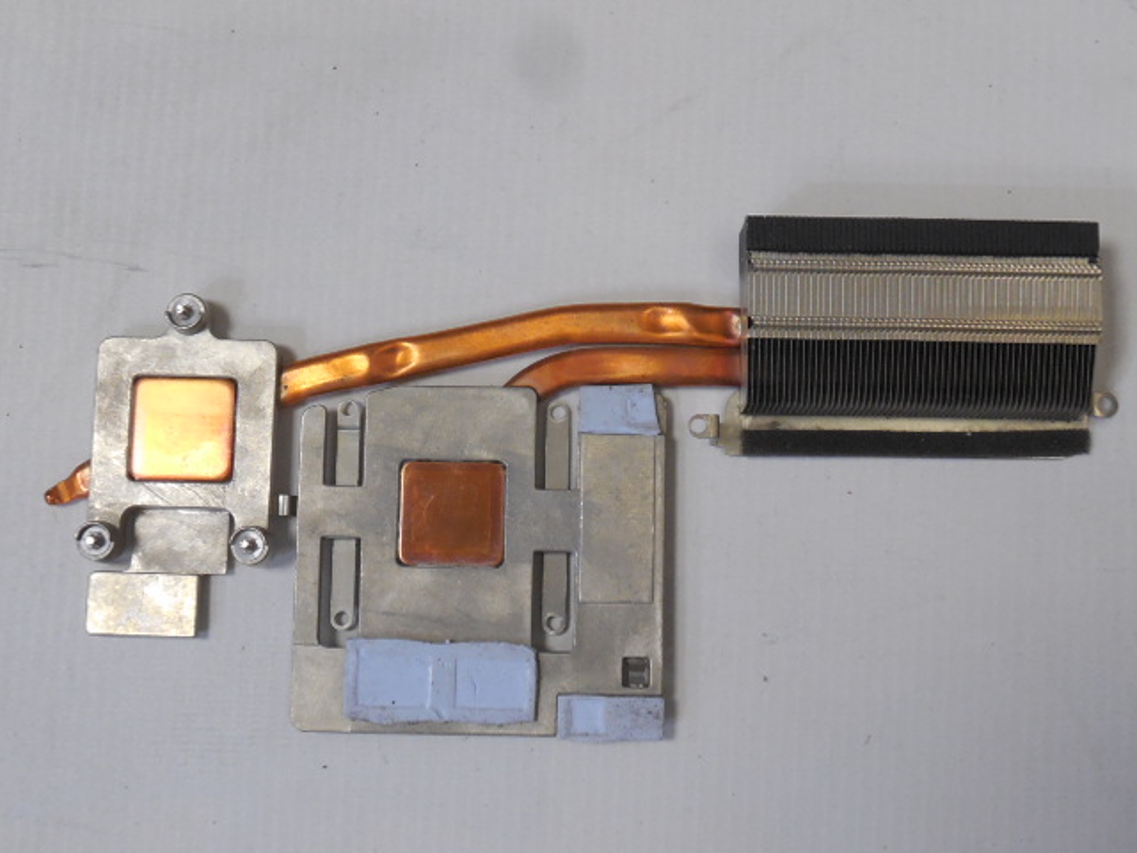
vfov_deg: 26.1
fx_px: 1839
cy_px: 426
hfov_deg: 34.3
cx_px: 568
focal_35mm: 56
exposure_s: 1/50
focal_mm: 10
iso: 800
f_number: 5.2
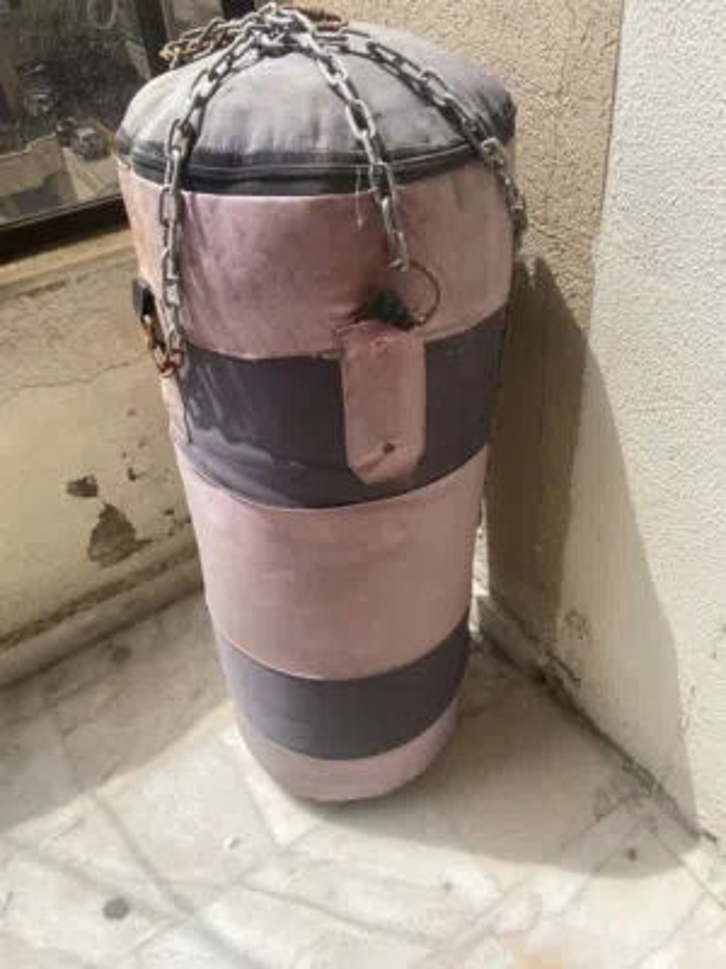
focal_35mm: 26
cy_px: 484
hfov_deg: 53.1
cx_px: 363
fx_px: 727
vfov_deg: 67.3
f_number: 1.8
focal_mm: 4.25
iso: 32
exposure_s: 1/2222
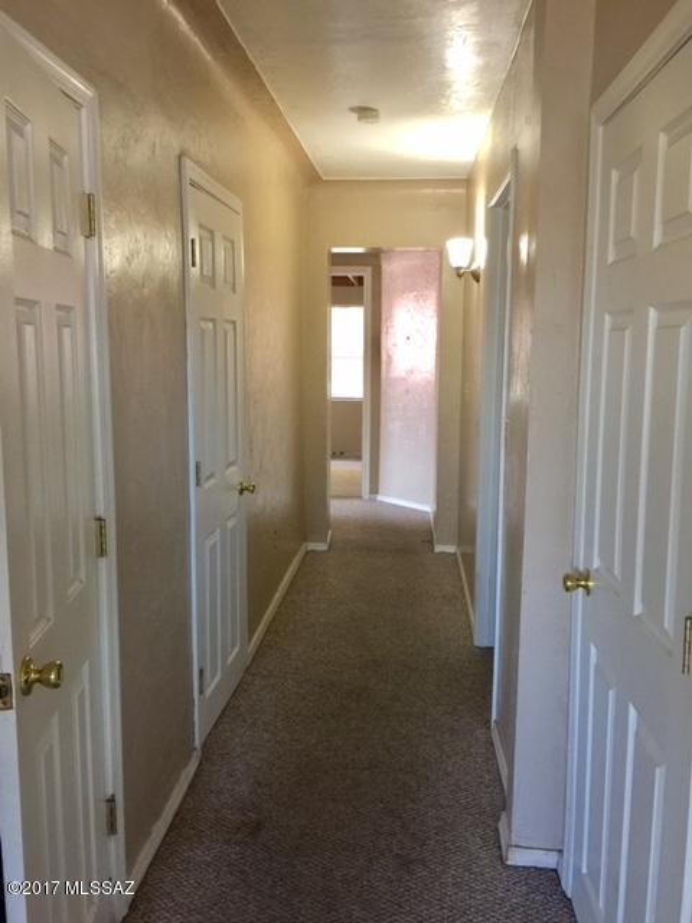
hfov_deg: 48.2
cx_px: 346
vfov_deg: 61.7
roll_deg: -0.4
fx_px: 773
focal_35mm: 29
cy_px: 462
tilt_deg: -9.7
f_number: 2.2
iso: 100
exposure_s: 1/15
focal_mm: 4.15
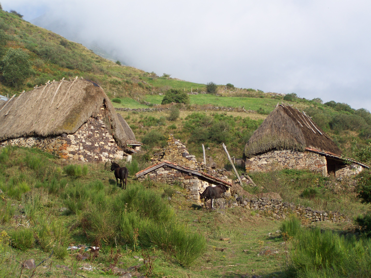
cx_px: 186
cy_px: 139
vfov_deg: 19.1
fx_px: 825
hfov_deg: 25.3
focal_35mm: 77
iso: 64
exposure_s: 1/500
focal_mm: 12.8
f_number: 3.2
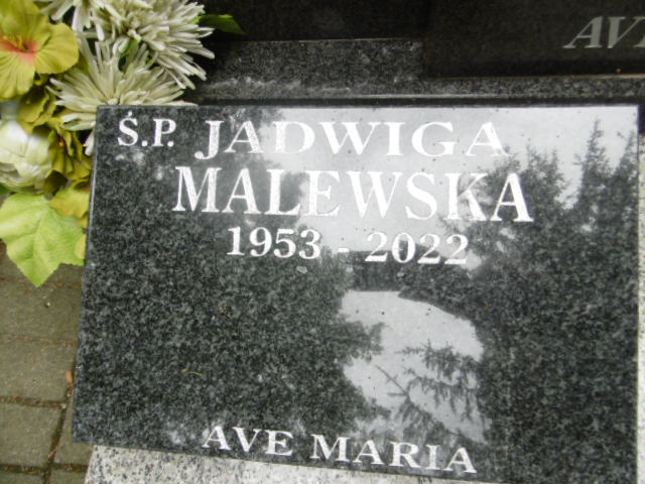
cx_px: 322
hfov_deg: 71.6
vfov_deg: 56.8
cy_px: 242
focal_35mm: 24
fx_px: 447
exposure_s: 1/200
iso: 100
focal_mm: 4.3
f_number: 3.1
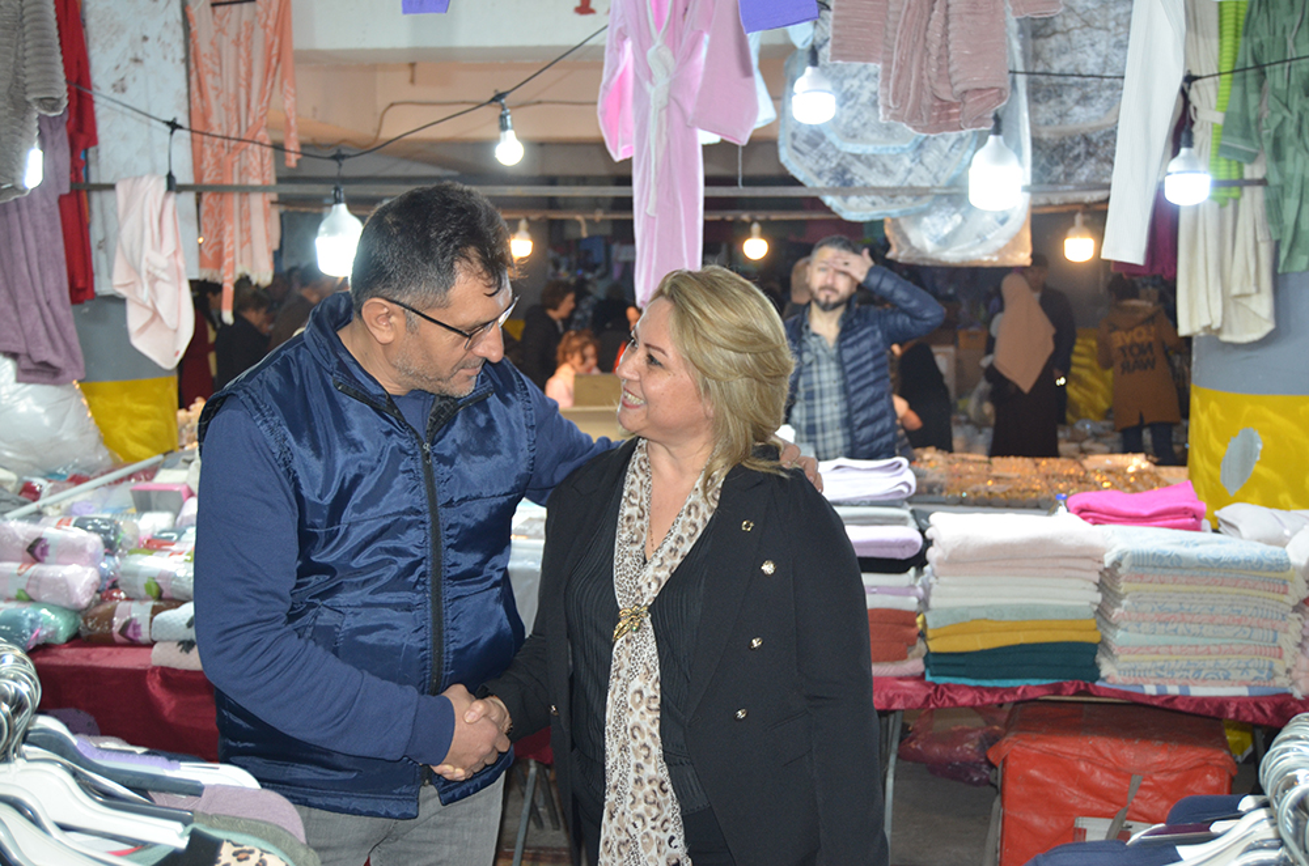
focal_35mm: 42
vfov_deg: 31.7
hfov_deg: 46.5
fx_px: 1524
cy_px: 433
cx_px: 654
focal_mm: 28
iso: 500
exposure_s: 1/60
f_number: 4
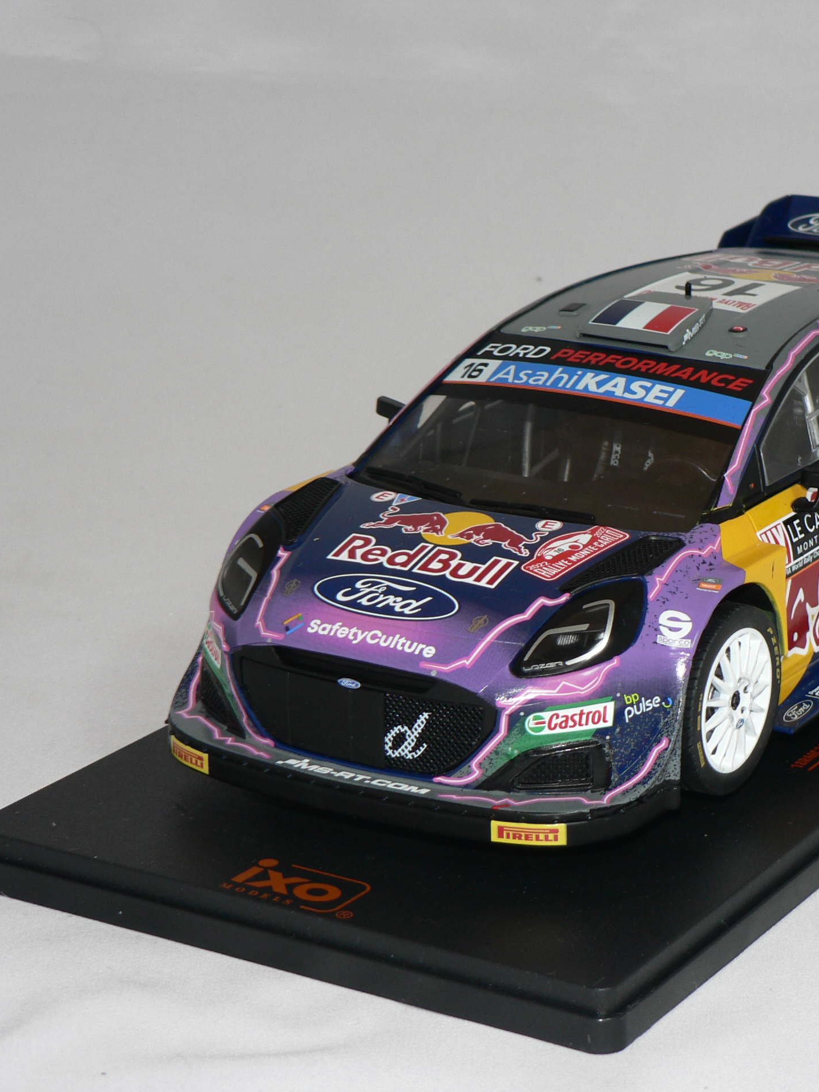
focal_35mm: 91
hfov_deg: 16.1
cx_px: 678
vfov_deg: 21.5
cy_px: 546
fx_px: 2870
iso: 80
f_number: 3.2
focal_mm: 11.4
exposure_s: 1/60
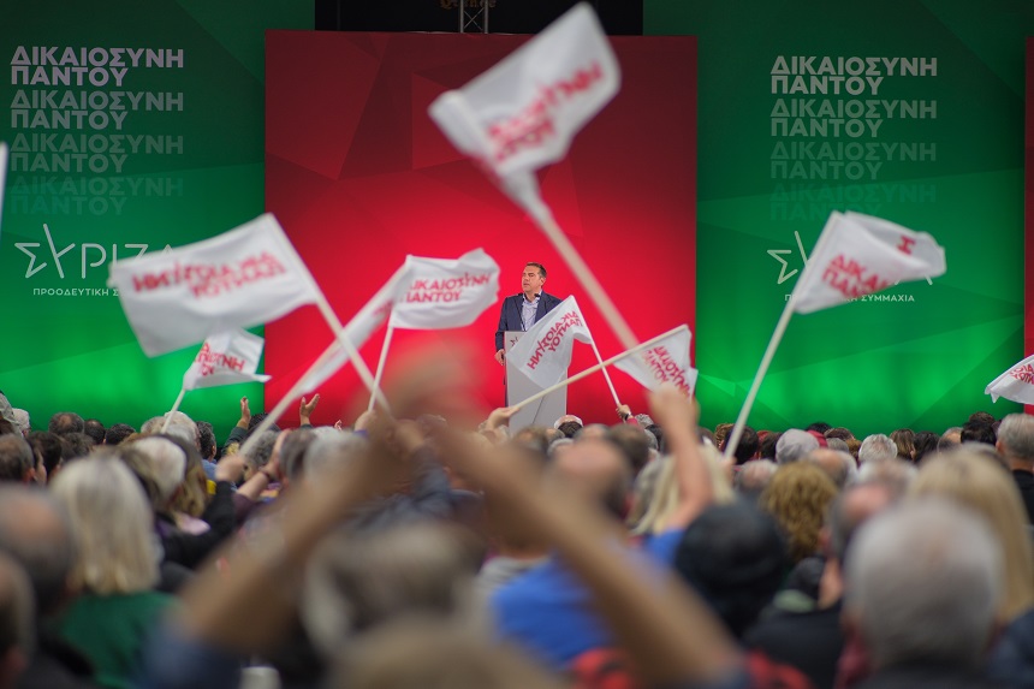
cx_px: 517
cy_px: 344
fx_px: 3675
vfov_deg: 10.7
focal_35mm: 128
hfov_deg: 16.0
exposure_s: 1/320
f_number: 1.8
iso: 320
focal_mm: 85
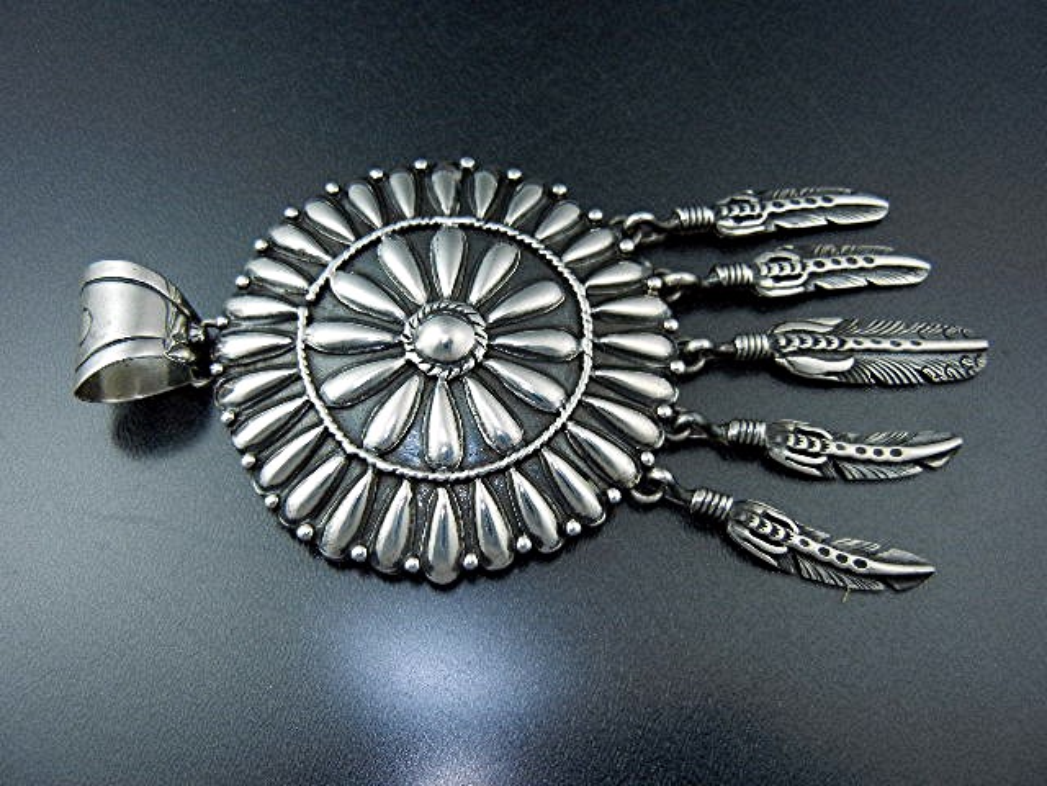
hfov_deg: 47.9
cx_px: 524
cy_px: 393
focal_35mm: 39
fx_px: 1180
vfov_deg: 36.8
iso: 200
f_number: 3.7
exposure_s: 1/30.7
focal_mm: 7.1
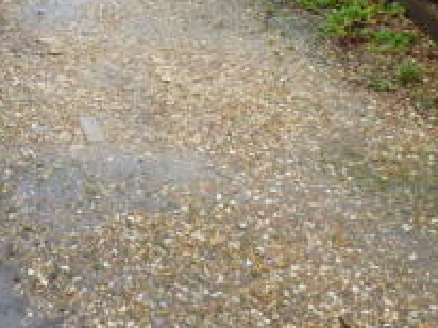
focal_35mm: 68
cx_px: -5
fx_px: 859
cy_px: -59
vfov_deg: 20.3
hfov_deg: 26.9
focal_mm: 4.3
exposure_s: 1/60
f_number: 3.3
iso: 100
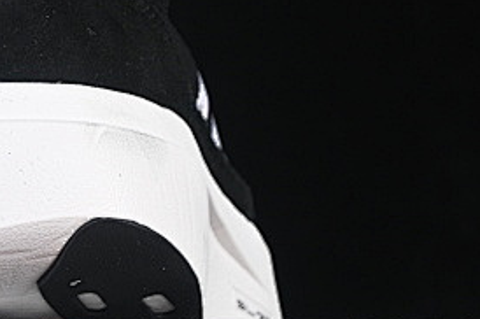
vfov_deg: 4.6
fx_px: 3942
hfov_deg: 6.9
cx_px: -193
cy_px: -65
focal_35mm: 296
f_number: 6.3
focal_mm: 50
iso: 160
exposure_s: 1/60
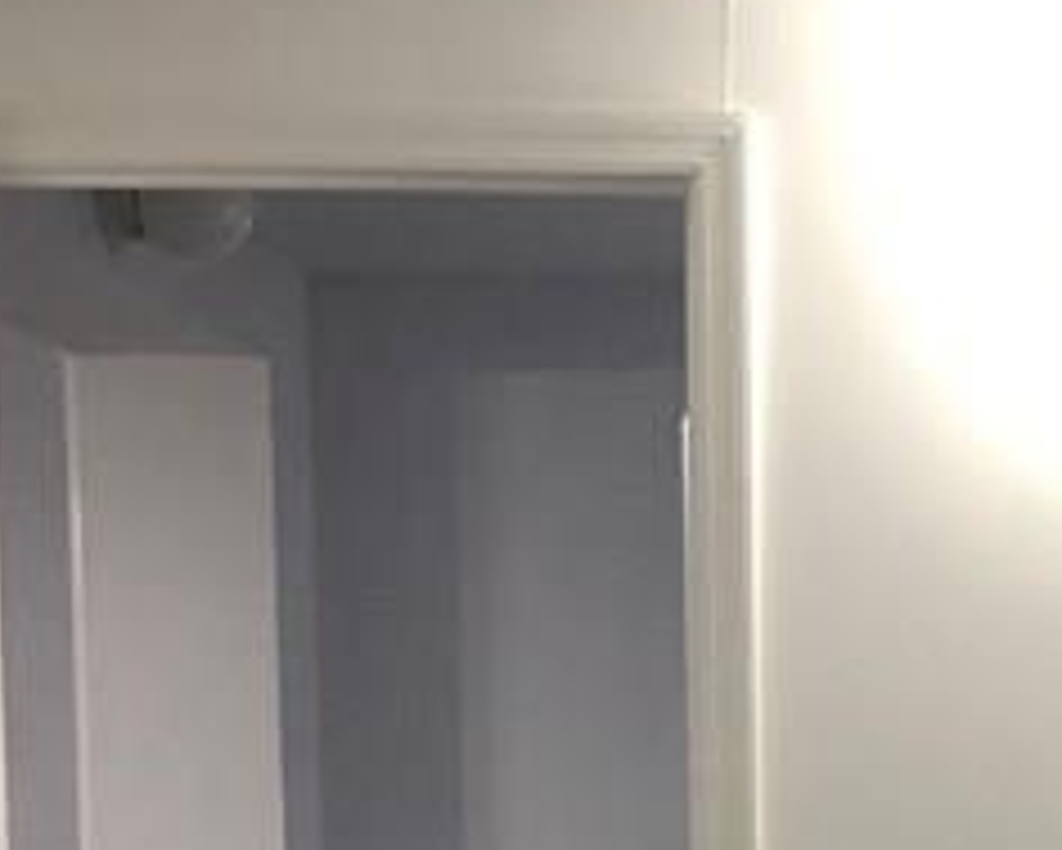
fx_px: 3868
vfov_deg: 11.7
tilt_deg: -8.1
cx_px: 1260
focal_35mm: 123
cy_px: 1448
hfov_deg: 15.1
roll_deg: -1.3
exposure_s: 1/15
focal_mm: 3.99
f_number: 1.8
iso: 50
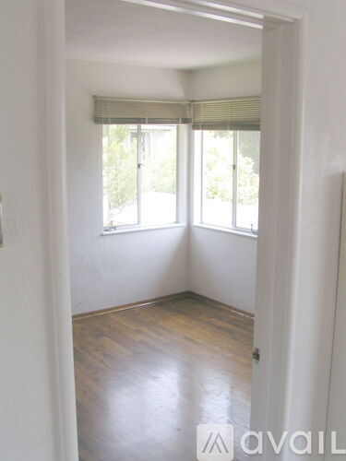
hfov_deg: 37.7
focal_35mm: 38
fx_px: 506
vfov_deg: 49.0
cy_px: 230
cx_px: 173
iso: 50
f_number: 4.5
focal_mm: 5.8
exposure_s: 1/50
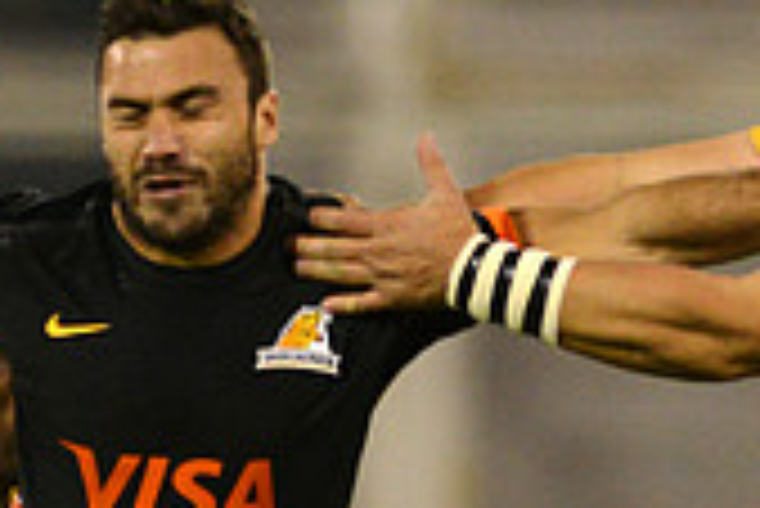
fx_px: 30383
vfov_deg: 1.0
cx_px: 481
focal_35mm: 1438
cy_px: 690
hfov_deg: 1.4
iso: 3200
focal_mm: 420
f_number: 4
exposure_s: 1/500
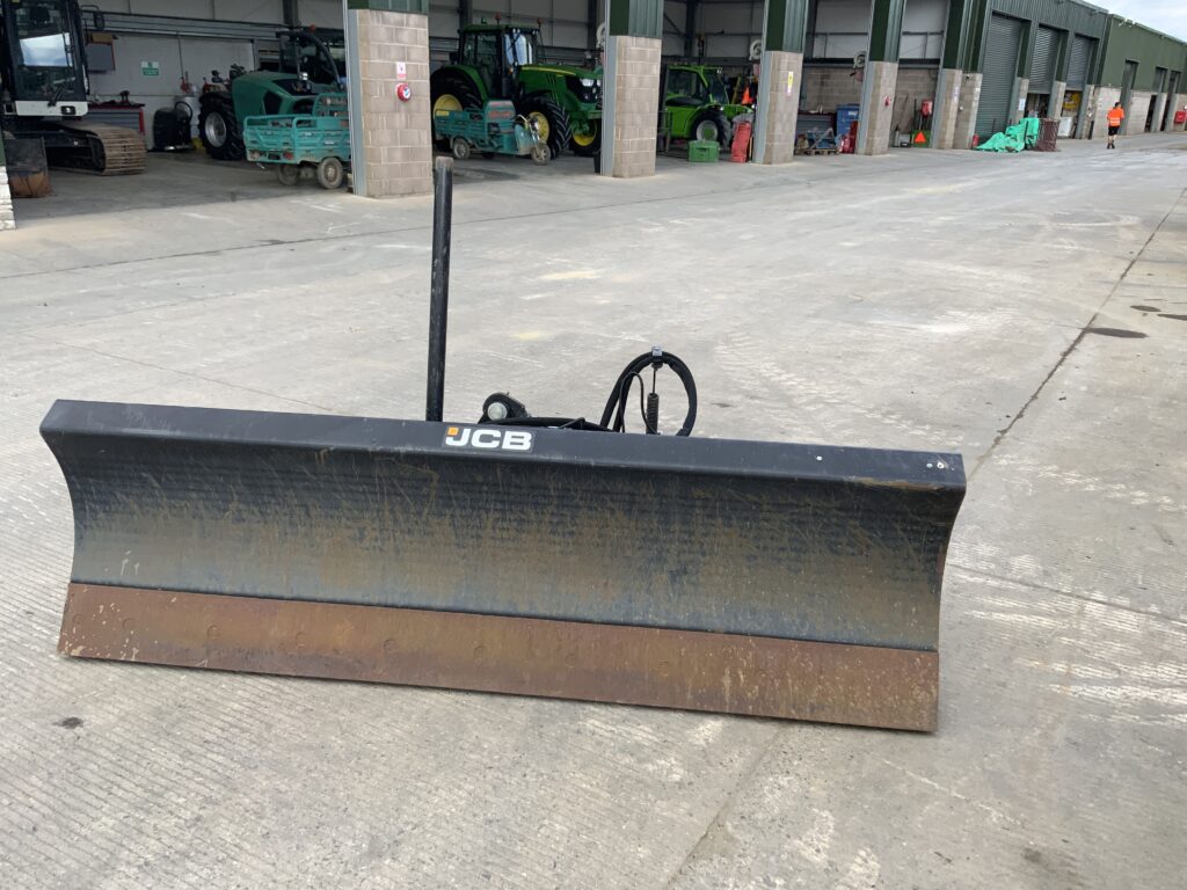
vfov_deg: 48.2
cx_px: 594
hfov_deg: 61.7
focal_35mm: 29
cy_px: 445
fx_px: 994
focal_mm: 3
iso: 16
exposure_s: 1/450
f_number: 1.8
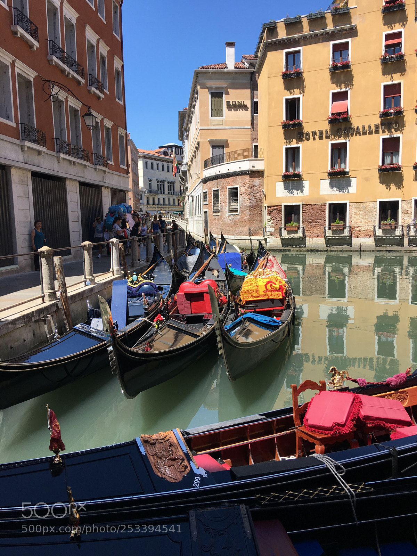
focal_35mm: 29
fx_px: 466
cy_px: 278
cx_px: 208
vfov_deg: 61.7
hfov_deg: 48.2
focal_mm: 4.15
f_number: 2.2
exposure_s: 1/1012
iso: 25
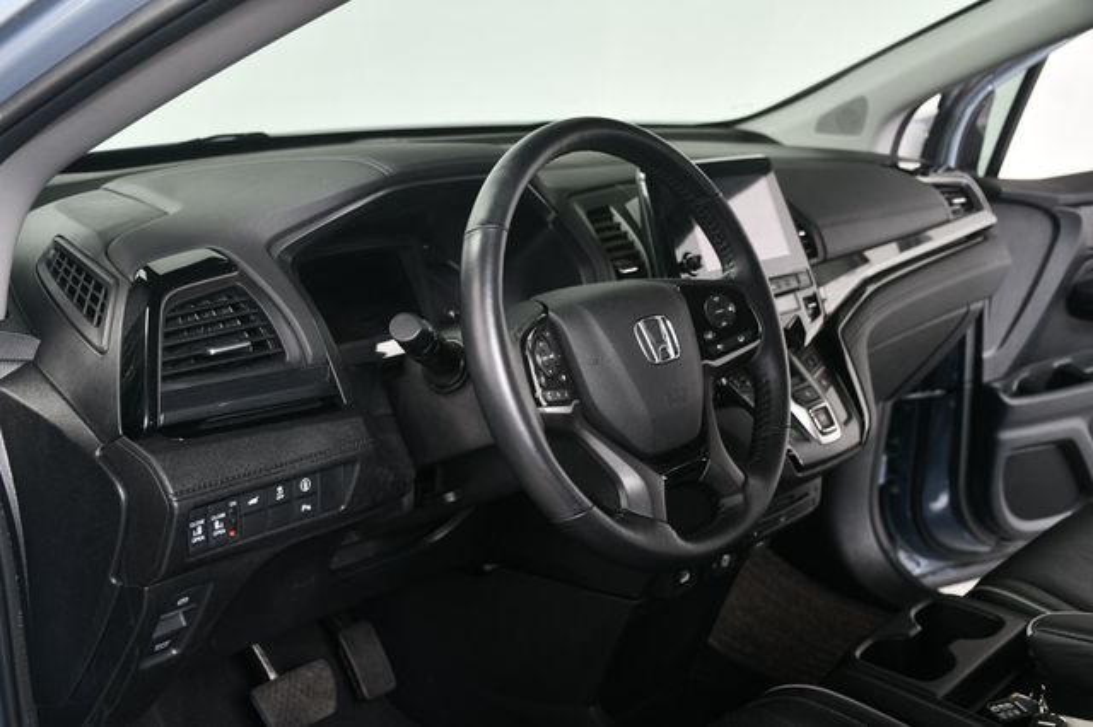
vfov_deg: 29.8
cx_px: 546
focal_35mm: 45
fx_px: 1365
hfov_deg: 43.6
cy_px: 364
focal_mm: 30
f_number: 4
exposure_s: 1/160
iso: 100
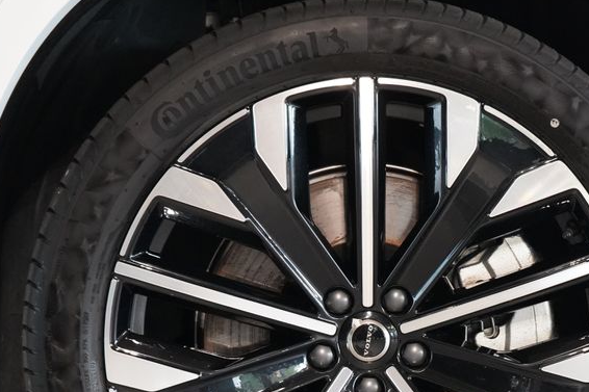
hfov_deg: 17.9
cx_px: 385
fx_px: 1865
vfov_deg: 11.9
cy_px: 343
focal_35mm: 114
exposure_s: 1/160
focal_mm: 63
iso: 8000
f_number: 5.6
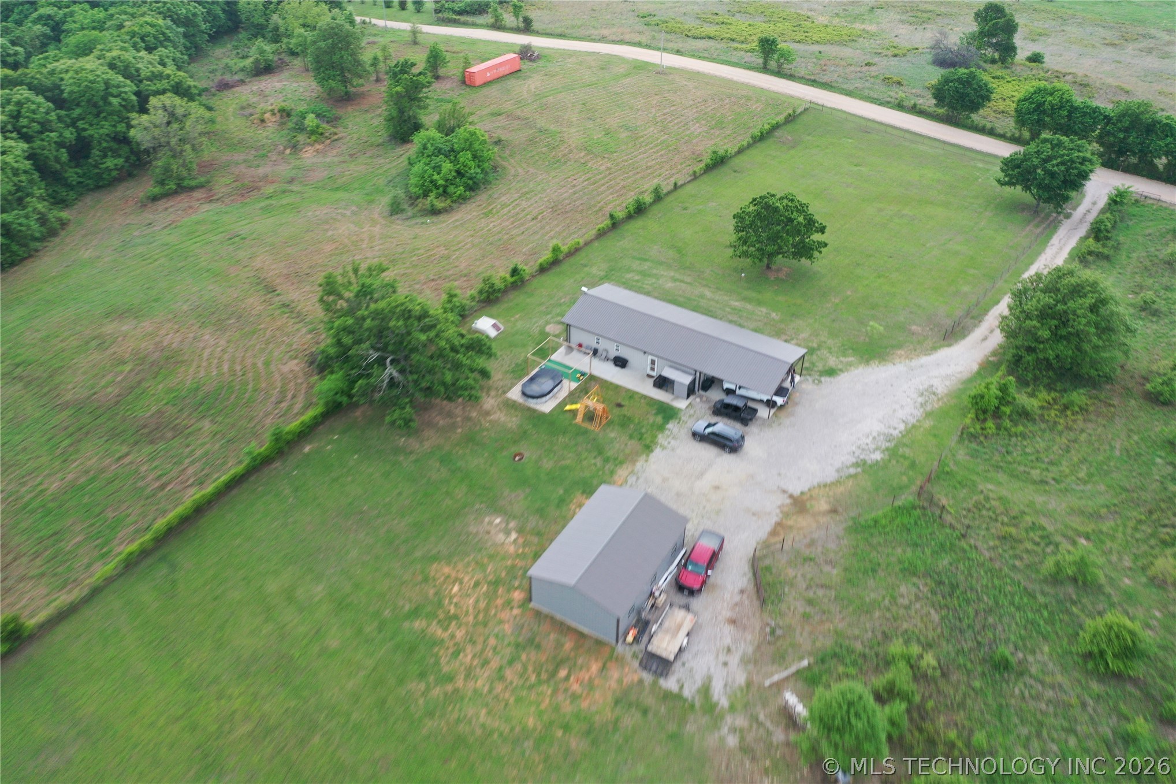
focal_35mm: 28
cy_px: 392
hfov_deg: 65.5
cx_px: 588
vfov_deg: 46.4
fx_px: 915
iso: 320
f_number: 4.5
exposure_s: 1/30
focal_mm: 10.26
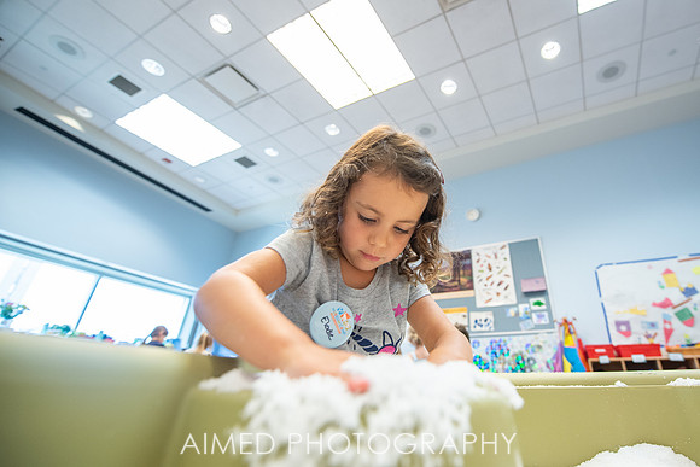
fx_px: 324
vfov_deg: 71.0
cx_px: 416
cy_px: 190
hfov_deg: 93.4
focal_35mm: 17
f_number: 2.8
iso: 800
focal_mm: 14
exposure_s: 1/250
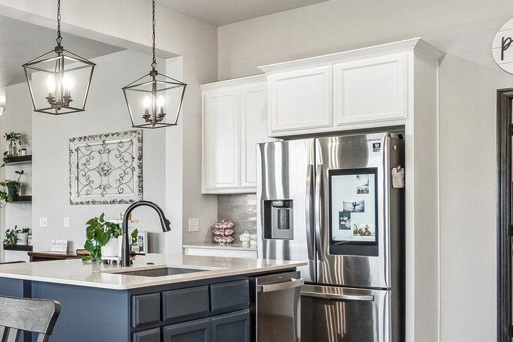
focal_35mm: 42
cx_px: -53
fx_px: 599
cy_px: 217
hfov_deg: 38.3
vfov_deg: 31.8
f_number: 6.3
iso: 200
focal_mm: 10
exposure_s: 1/60
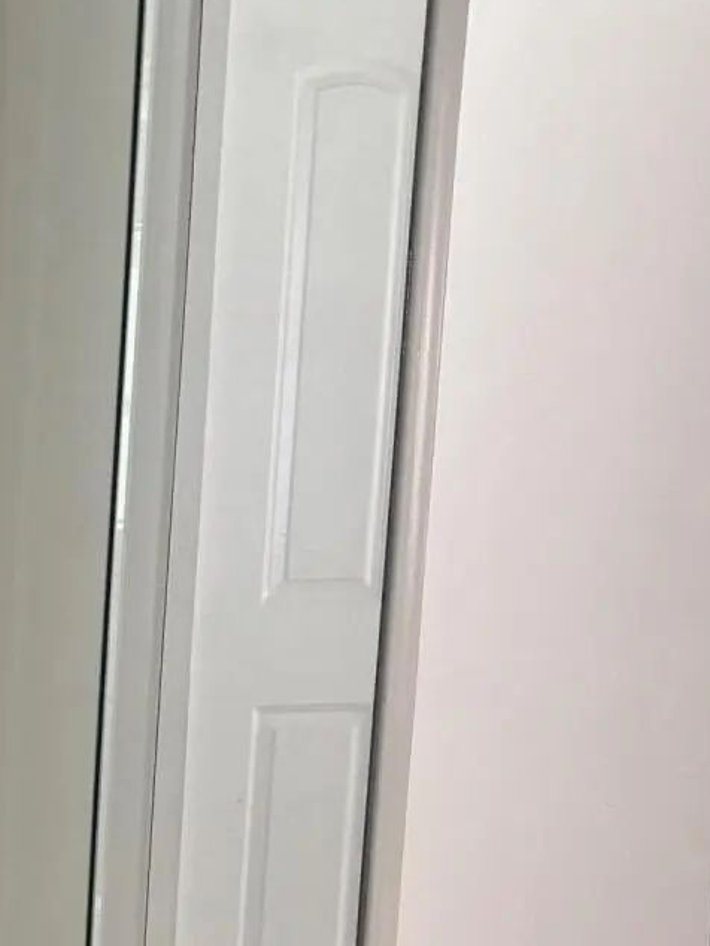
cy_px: 839
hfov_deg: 16.6
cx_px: -301
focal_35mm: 82
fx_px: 2241
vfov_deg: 23.3
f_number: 1.6
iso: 160
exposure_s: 1/60
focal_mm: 5.96
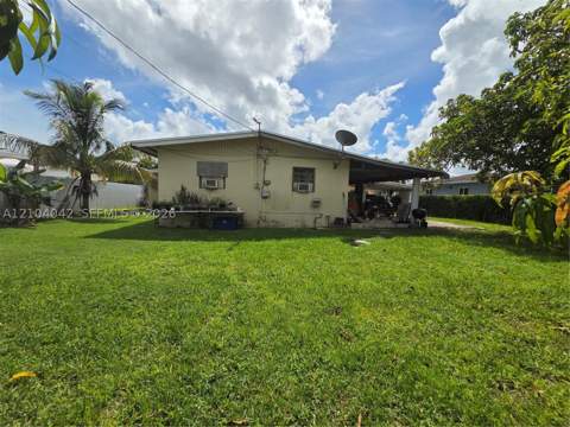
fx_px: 214
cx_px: 285
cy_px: 214
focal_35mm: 13
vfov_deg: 89.9
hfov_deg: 106.2
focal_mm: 2.2
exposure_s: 1/3829
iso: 50
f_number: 2.2
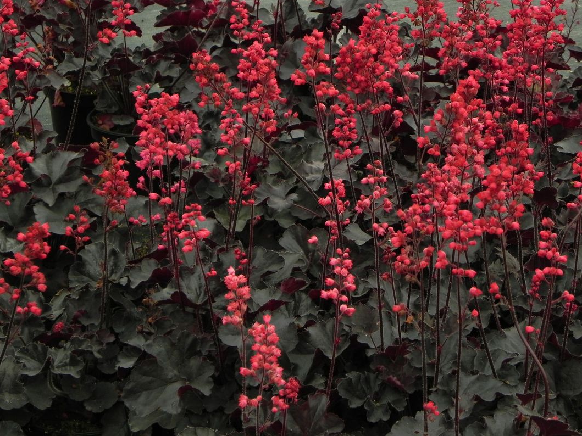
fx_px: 2185
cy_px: 217
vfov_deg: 11.4
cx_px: 293
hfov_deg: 15.2
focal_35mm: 130
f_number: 5
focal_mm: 23
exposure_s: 1/80
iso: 160
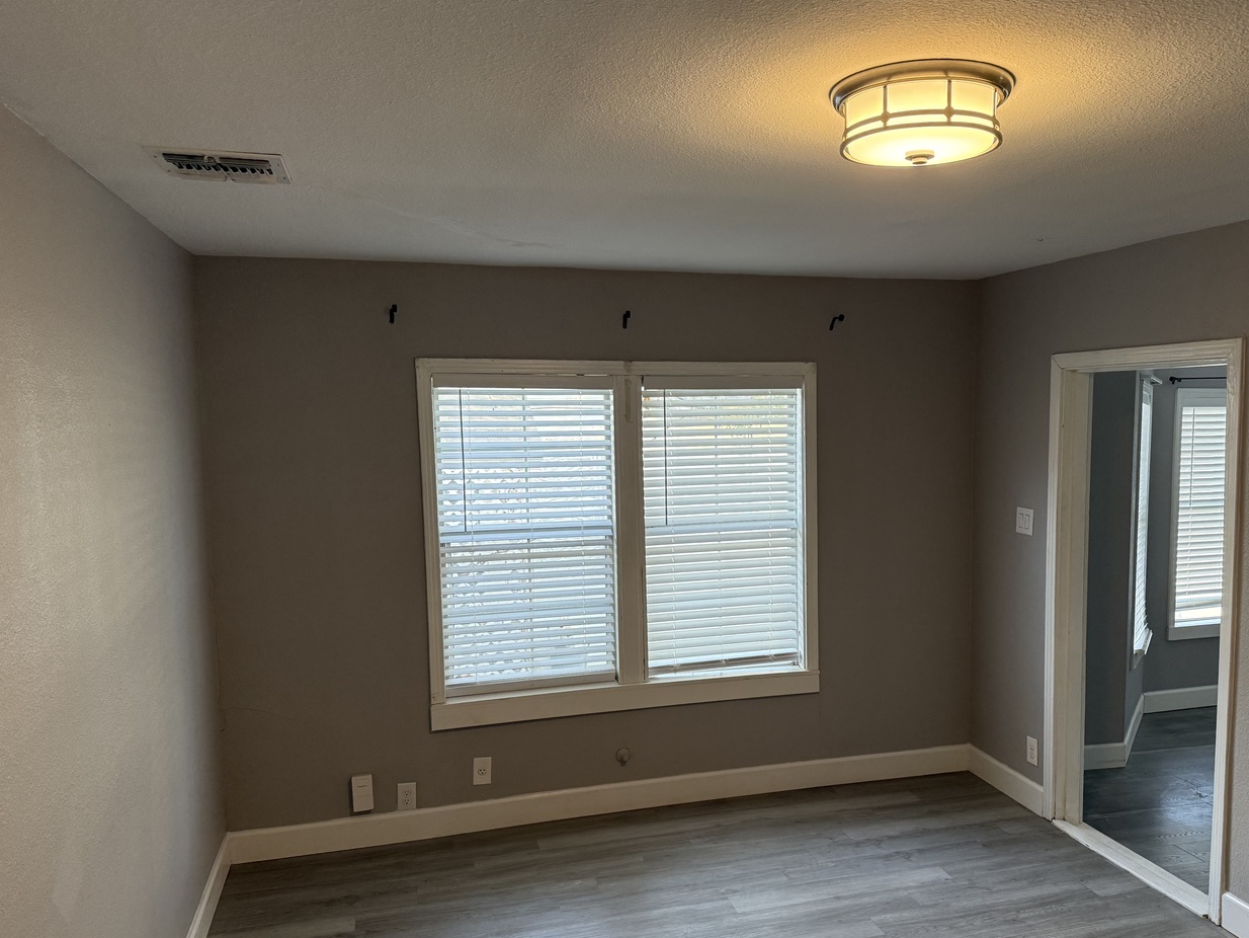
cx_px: 698
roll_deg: +1.3
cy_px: 514
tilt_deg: -6.5
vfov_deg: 49.7
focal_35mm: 28
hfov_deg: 63.2
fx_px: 1010
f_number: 1.78
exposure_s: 1/120
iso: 250
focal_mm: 6.76
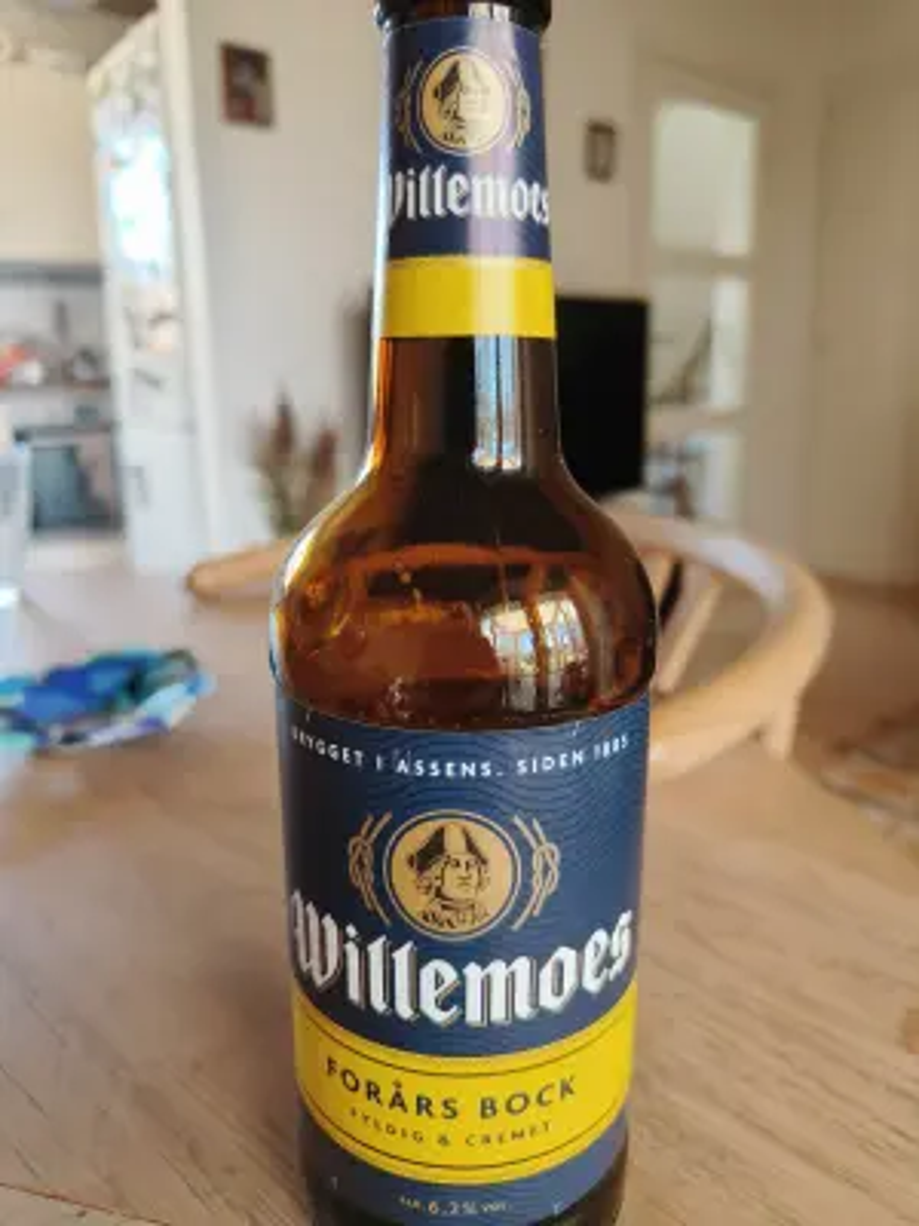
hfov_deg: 56.8
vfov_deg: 71.6
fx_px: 850
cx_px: 460
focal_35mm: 24
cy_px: 613
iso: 125
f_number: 3.2
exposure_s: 1/50
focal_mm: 5.59
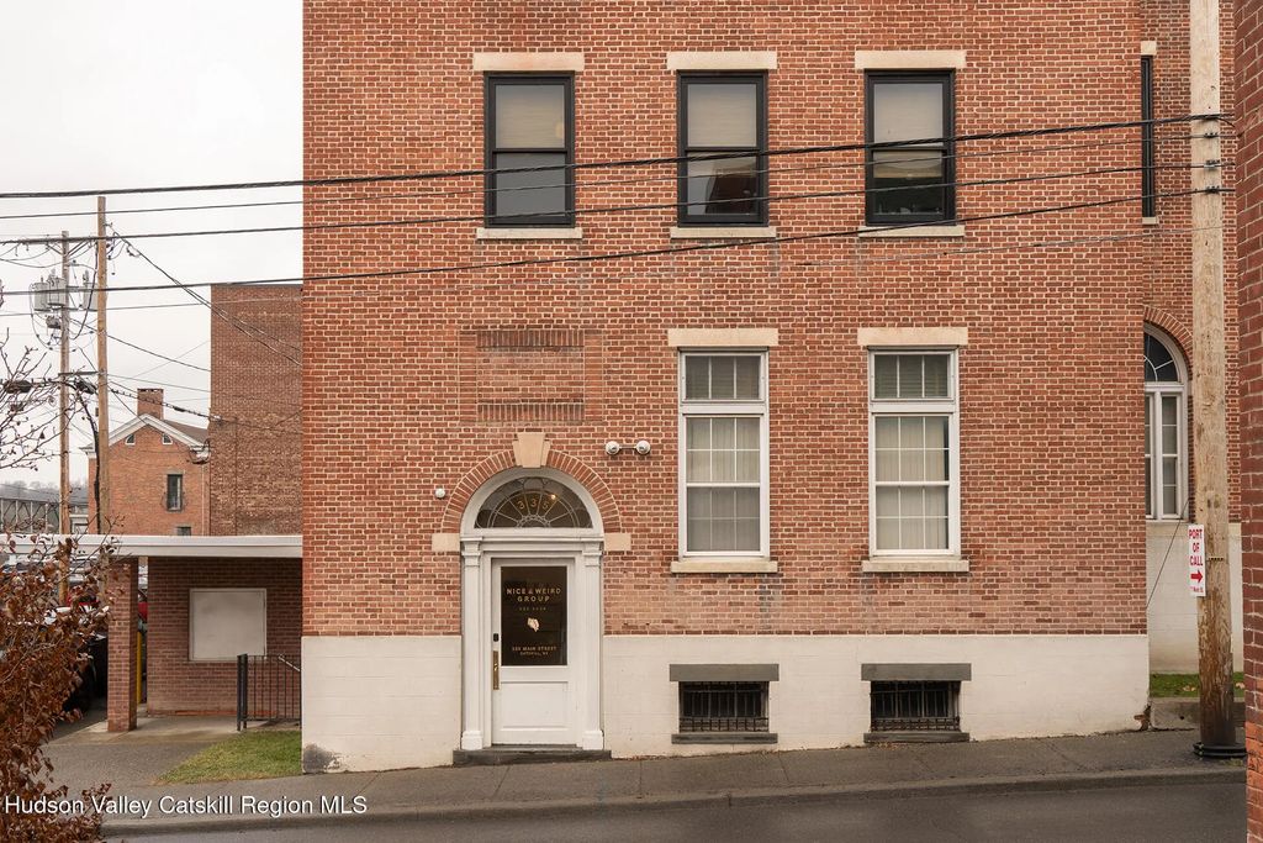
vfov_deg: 36.9
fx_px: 1263
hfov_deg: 53.1
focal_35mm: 36
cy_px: 422
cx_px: 632
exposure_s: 1/160
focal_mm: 36
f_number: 11
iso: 800
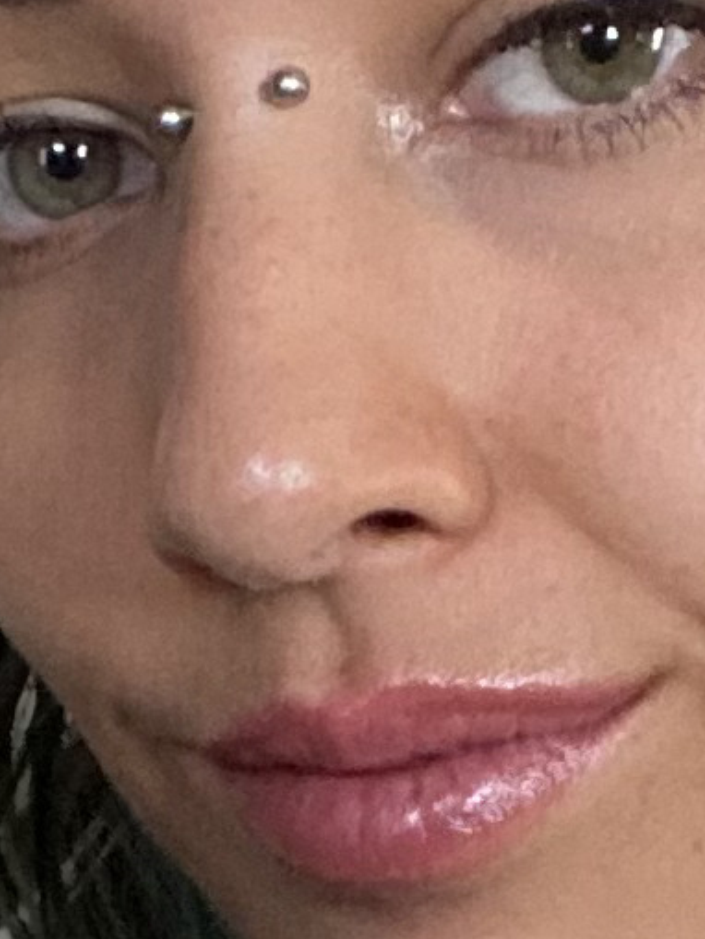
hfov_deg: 8.2
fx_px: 4940
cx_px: 188
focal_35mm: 182
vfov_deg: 10.7
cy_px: 1162
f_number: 2.2
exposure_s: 1/53
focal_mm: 2.71
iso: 400
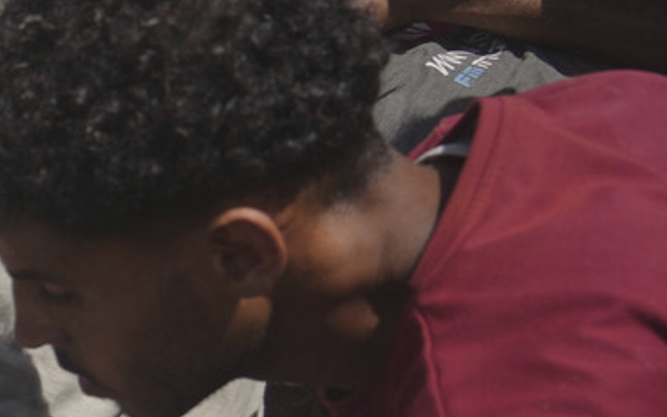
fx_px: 1928
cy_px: 550
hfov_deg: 16.0
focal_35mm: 106
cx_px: -606
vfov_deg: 12.0
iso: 250
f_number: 4
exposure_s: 1/3200
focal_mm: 24
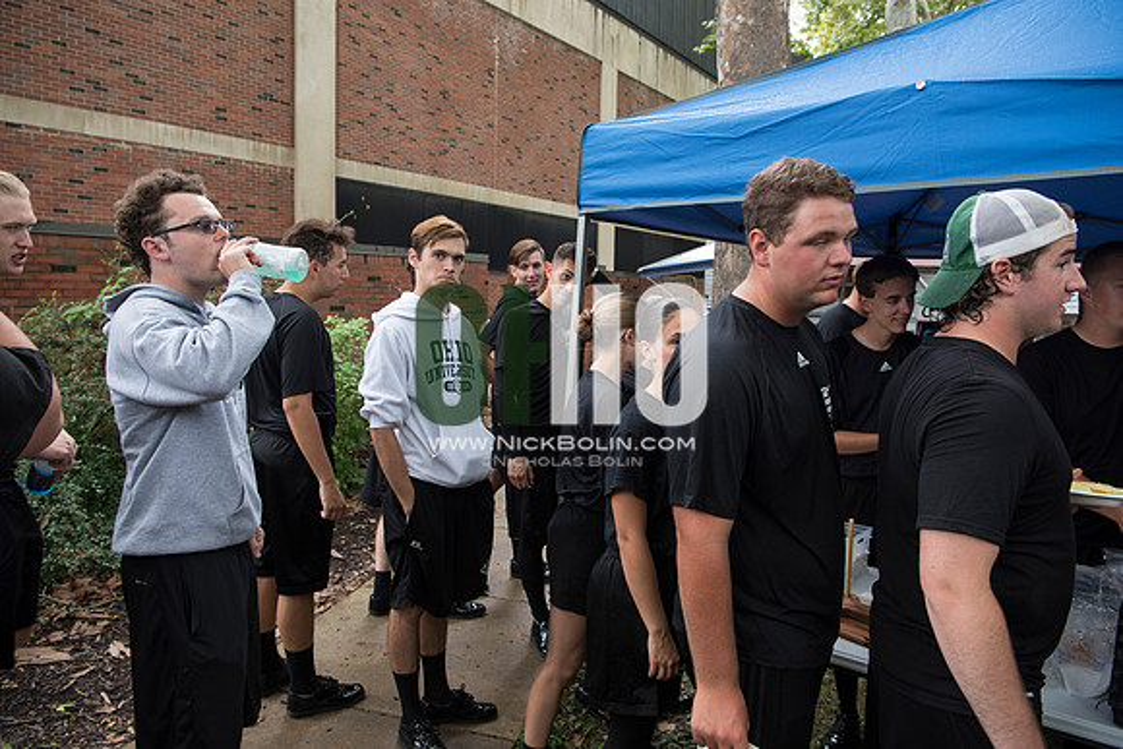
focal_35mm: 24
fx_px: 749
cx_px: 562
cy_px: 374
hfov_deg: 73.7
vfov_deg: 53.2
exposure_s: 1/100
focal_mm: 24
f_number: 5.6
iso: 640
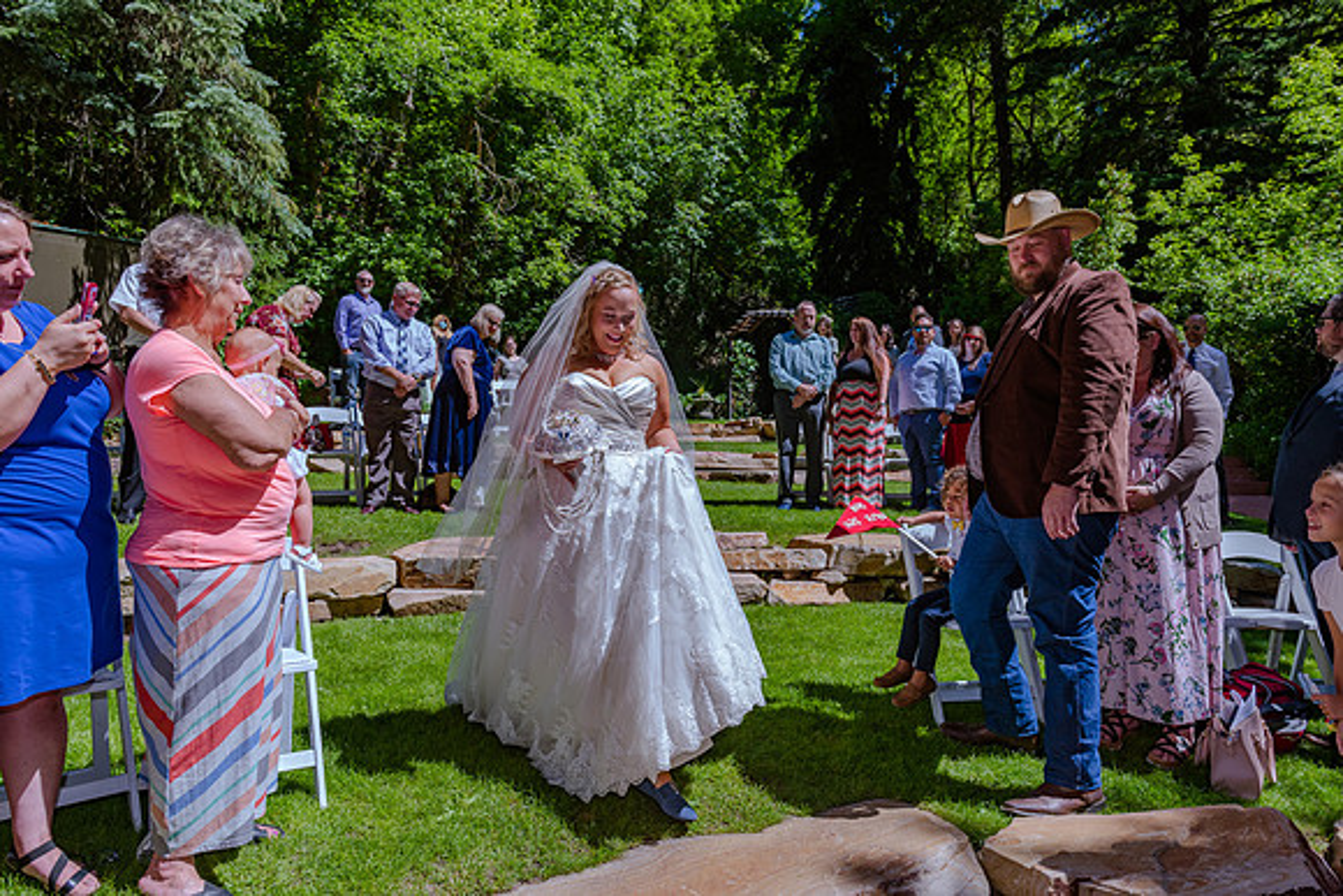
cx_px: 675
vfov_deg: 52.8
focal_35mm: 24
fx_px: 903
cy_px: 448
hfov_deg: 73.3
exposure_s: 1/500
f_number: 6.3
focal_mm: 24
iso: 160
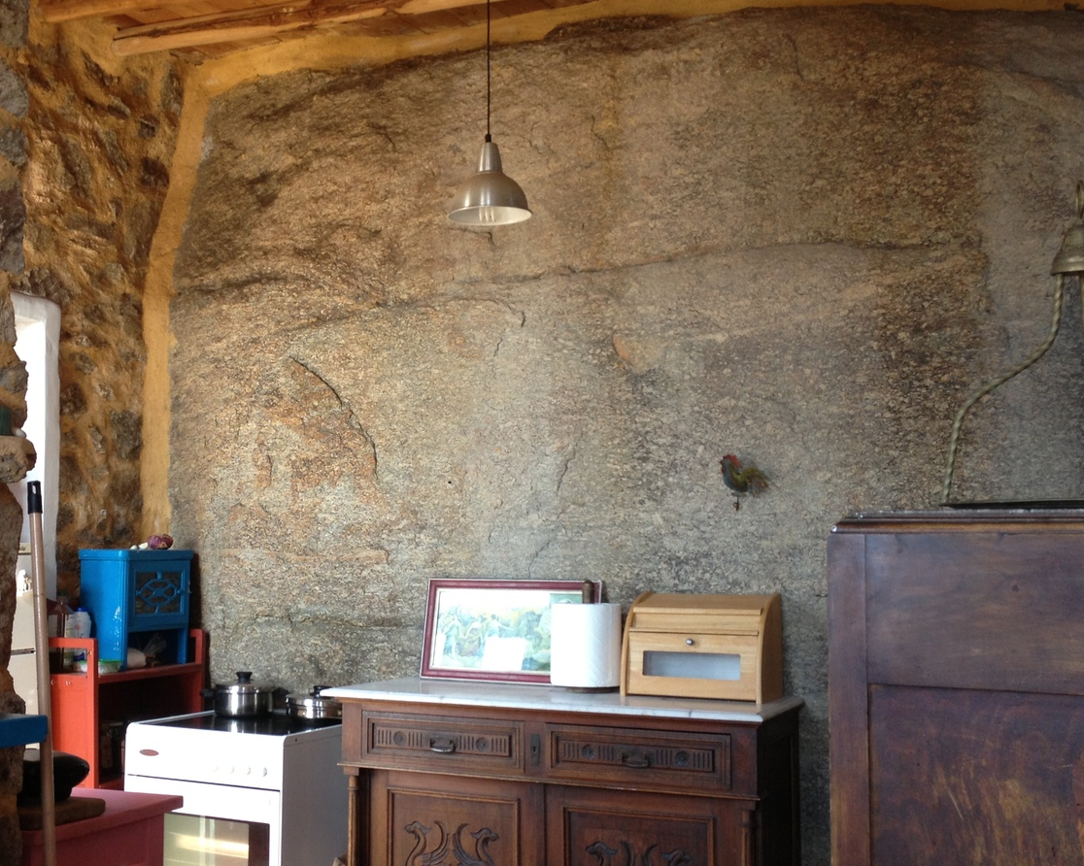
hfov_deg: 37.7
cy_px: 470
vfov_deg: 30.8
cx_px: 381
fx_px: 1571
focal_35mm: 49
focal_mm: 4.28
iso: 64
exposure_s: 1/20
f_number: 2.4
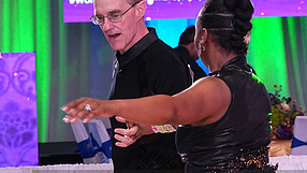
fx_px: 1987
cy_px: 206
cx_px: 181
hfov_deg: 8.8
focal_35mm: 244
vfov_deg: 5.0
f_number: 6.3
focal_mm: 77
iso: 2500
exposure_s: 1/250
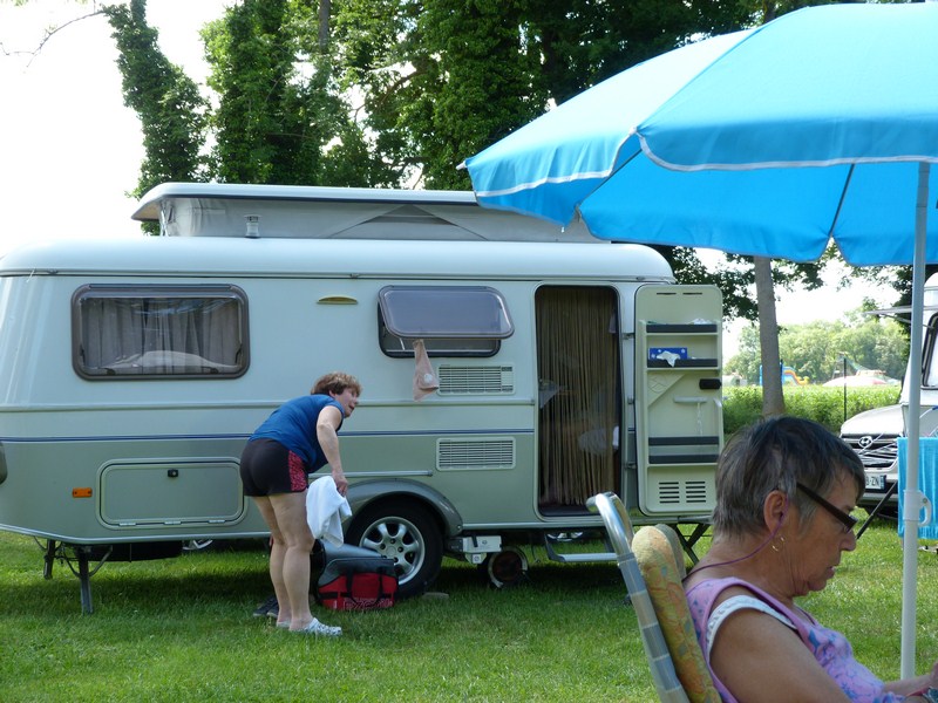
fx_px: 1870
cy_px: 352
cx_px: 469
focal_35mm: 69
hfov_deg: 28.2
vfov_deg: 21.3
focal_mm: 12.4
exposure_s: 1/100
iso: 80
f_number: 3.6
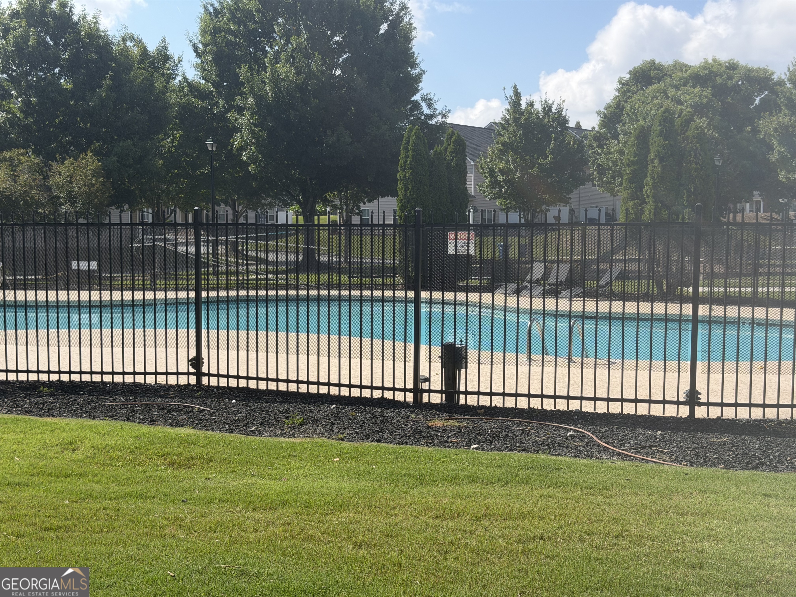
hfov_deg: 39.7
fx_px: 1104
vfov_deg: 30.3
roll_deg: -0.3
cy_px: 298
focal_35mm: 48
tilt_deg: -4.4
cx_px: 398
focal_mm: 6.76
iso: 64
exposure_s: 1/3704
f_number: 1.78
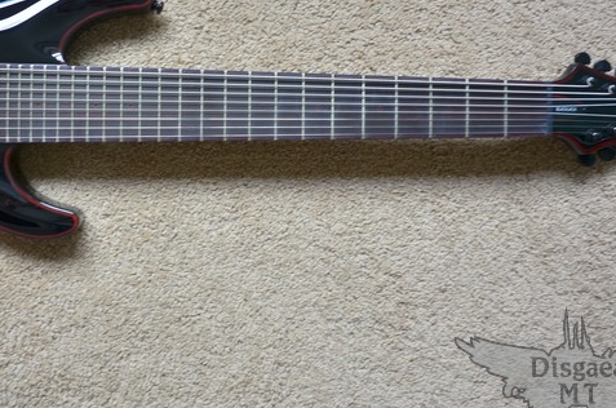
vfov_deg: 28.2
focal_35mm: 47
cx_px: 191
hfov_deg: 41.3
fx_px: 803
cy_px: 114
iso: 100
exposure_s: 1/30
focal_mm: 18.5
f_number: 4
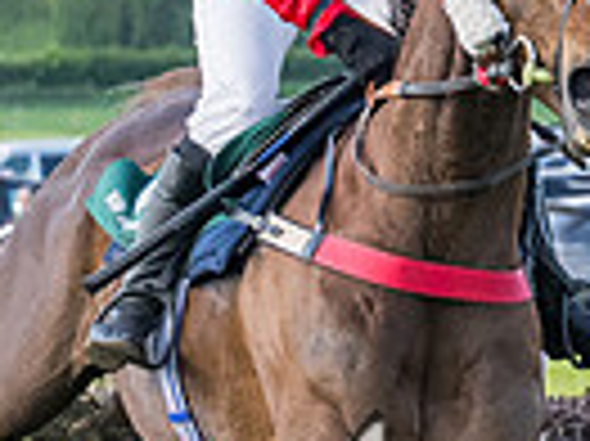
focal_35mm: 594
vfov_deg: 2.5
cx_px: 564
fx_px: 10115
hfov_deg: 3.3
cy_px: 310
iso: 800
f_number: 4
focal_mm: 70
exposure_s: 1/3200
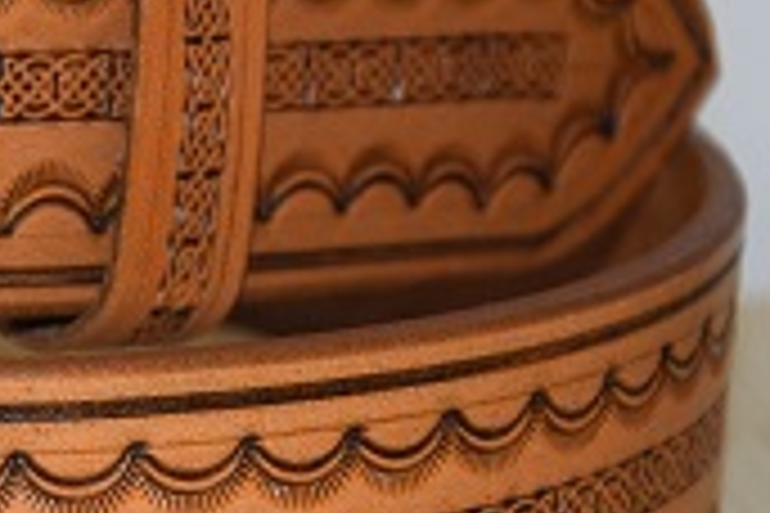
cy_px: 270
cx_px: 18
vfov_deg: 5.0
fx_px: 5903
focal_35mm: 276
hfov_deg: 7.4
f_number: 5.3
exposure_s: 1/60
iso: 1000
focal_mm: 70
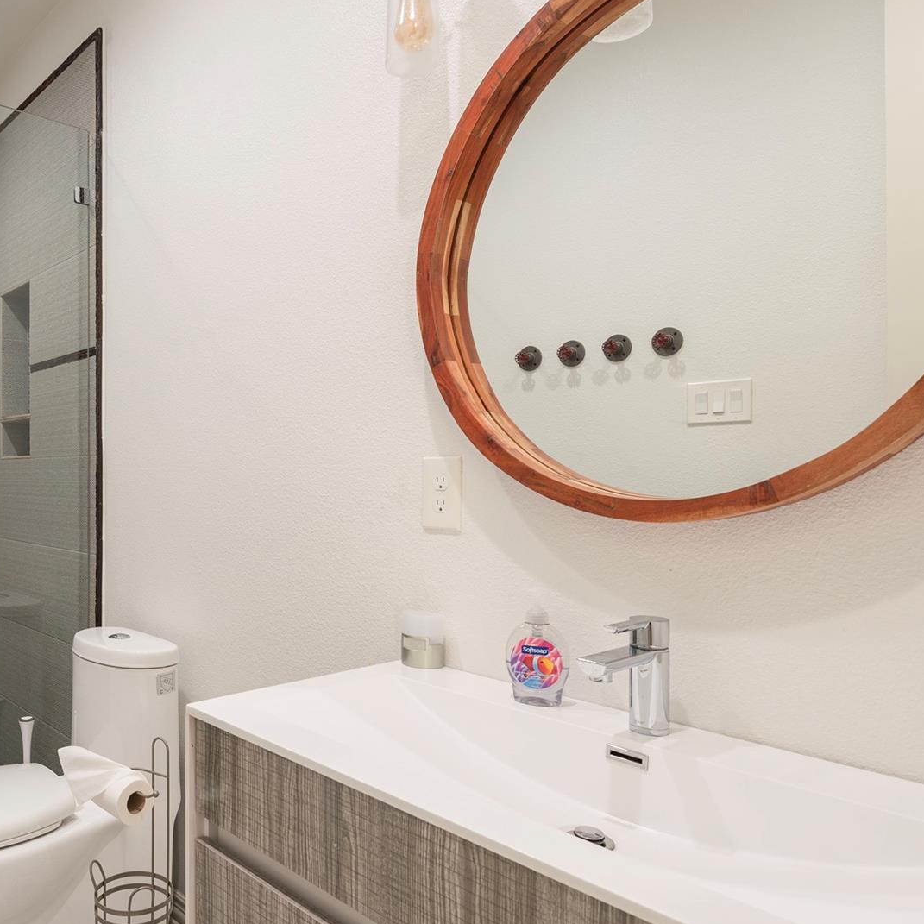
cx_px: 239
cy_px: 488
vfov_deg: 60.9
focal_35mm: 26
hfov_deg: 58.0
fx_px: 785
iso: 100
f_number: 7.1
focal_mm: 16
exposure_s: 1/3
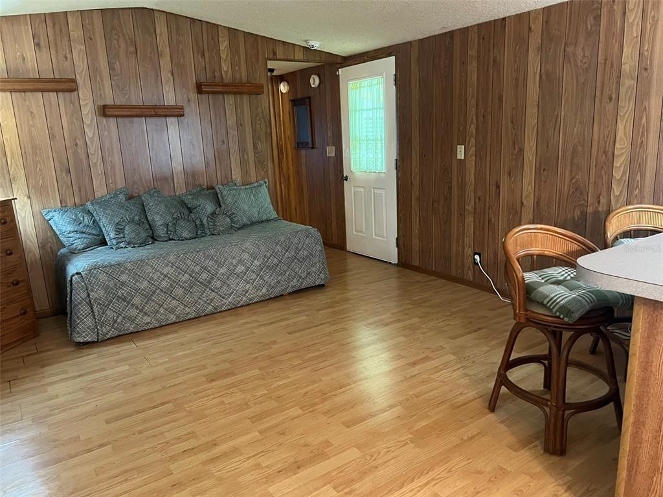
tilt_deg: -12.7
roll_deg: +3.0
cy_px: 248
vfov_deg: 53.1
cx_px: 332
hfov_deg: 67.3
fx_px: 498
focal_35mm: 26
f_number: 1.5
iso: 640
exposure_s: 1/40
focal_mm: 5.7
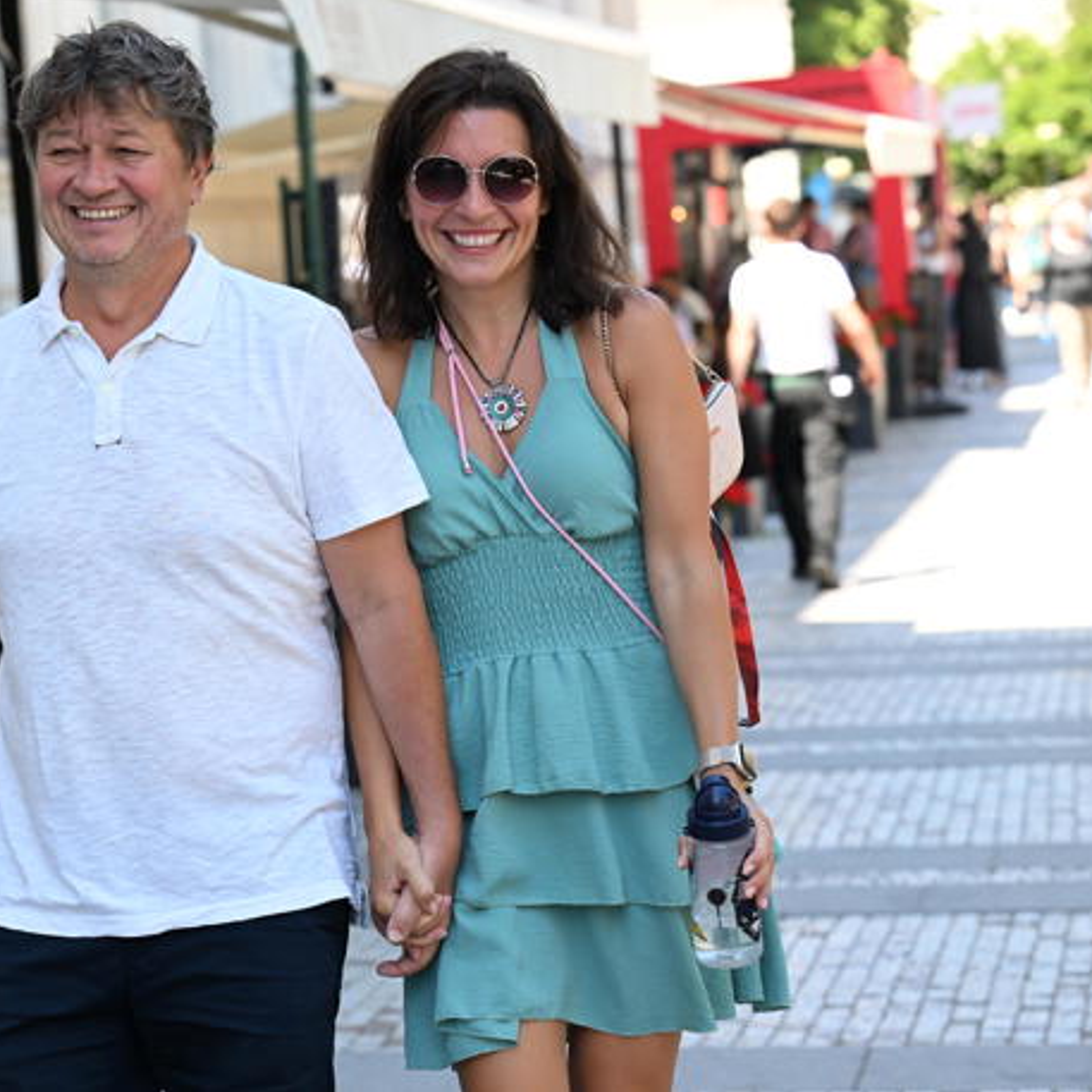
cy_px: 545
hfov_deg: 15.9
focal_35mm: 109
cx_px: 270
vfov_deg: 16.0
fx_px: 3890
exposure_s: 1/800
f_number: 5
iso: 800
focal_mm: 85
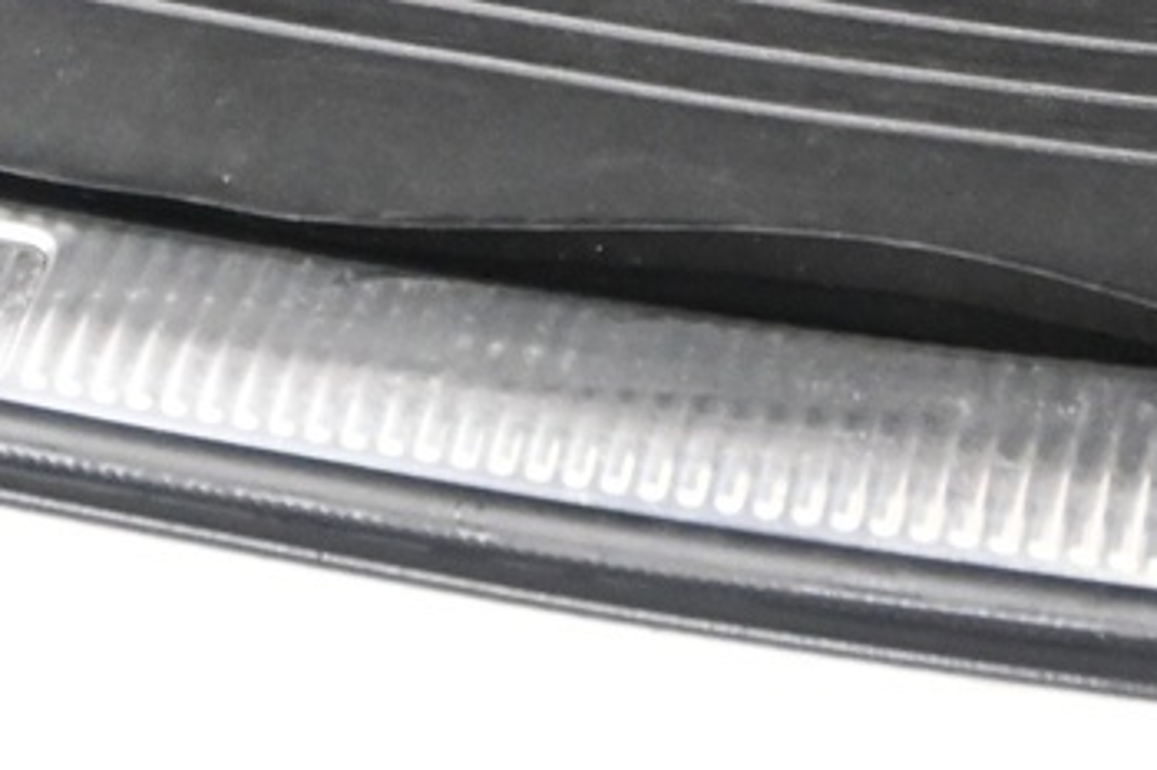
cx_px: 433
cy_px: -1011
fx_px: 4465
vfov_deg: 9.0
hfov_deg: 14.7
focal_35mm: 139
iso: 3200
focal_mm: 20
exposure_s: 1/30
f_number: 5
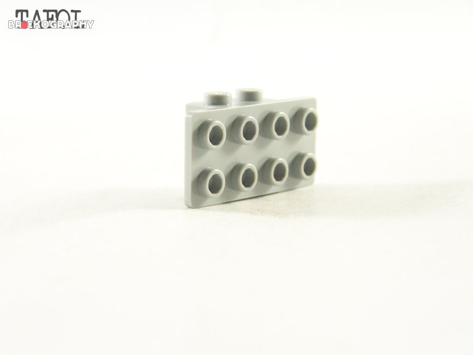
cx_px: 236
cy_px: 178
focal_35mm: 105
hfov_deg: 18.7
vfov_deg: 14.1
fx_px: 1435
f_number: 3.2
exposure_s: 1/60
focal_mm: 17.5
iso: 400
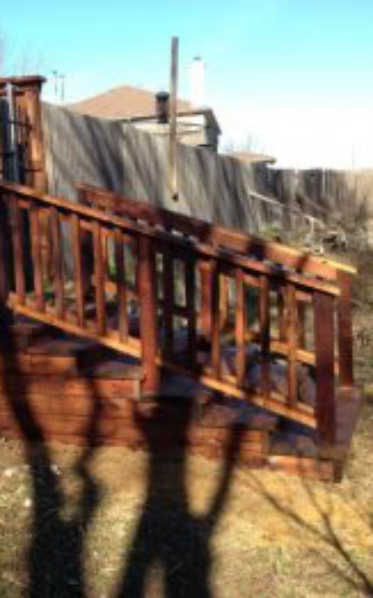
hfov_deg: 26.7
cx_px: 55
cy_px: 299
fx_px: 765
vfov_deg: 42.7
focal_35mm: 47
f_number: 2.4
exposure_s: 1/559
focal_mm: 4.1
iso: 50
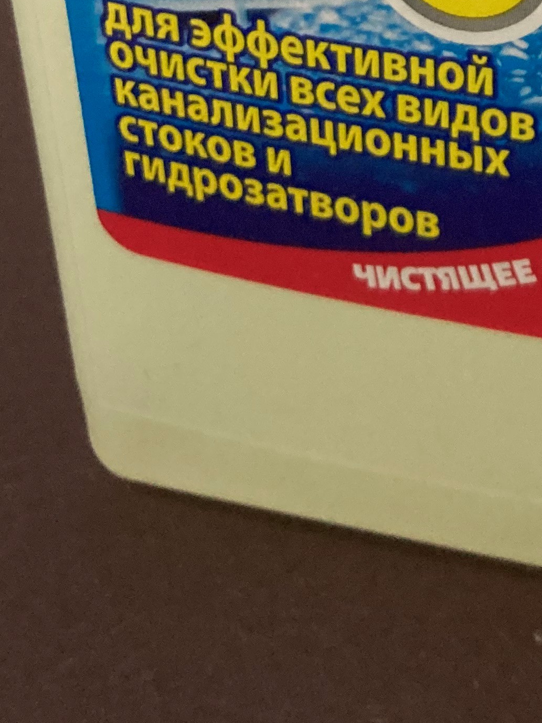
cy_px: -309
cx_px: 609
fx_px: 1712
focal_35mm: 82
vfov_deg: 20.8
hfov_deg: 17.3
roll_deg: -2.0
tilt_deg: -27.4
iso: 250
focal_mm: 3.99
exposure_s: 1/60
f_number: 1.8
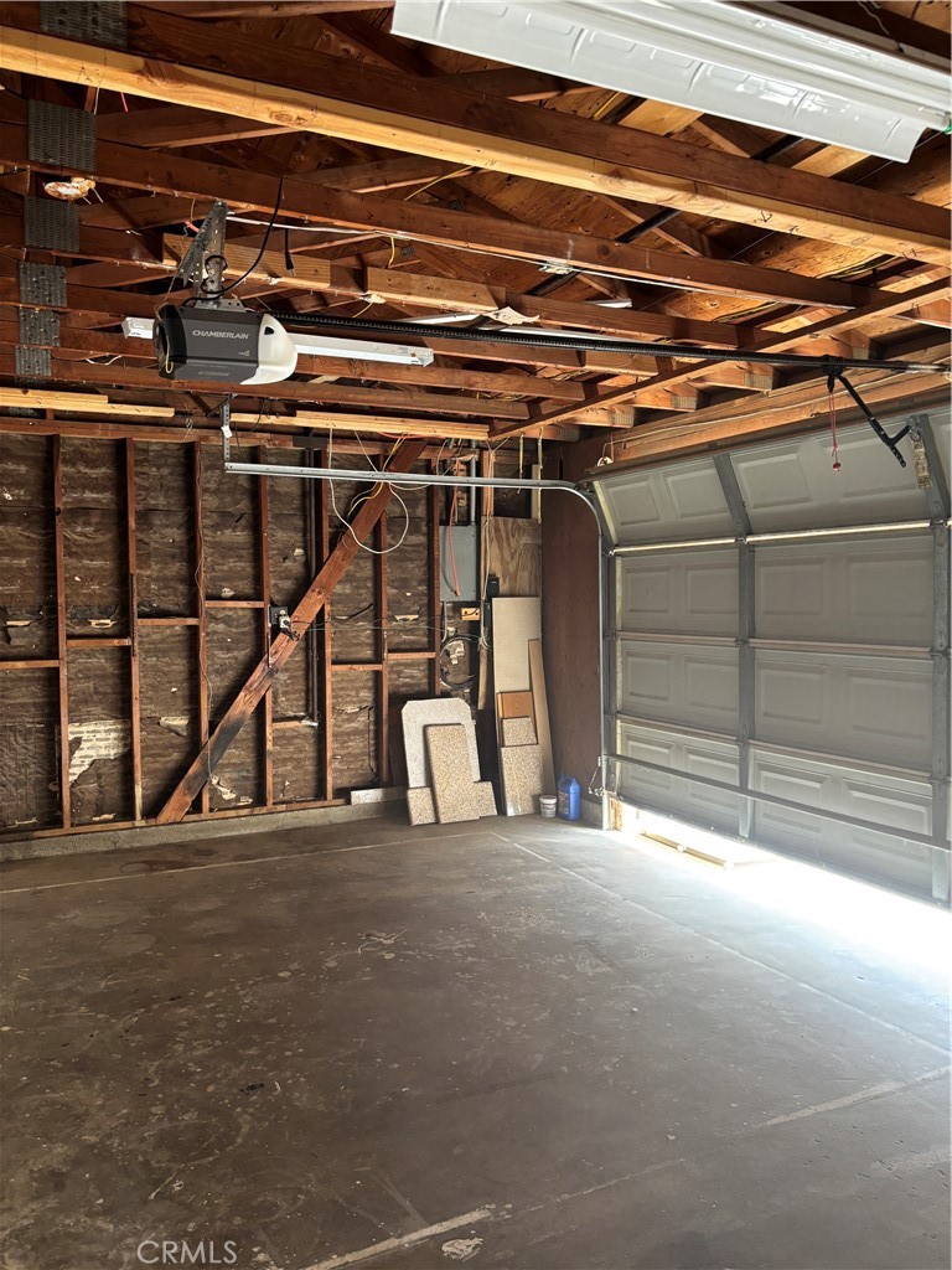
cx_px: 476
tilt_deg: -3.7
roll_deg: -1.1
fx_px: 953
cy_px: 635
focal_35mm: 26
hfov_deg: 53.1
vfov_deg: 67.3
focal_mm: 5.96
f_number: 1.6
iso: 160
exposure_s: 1/60
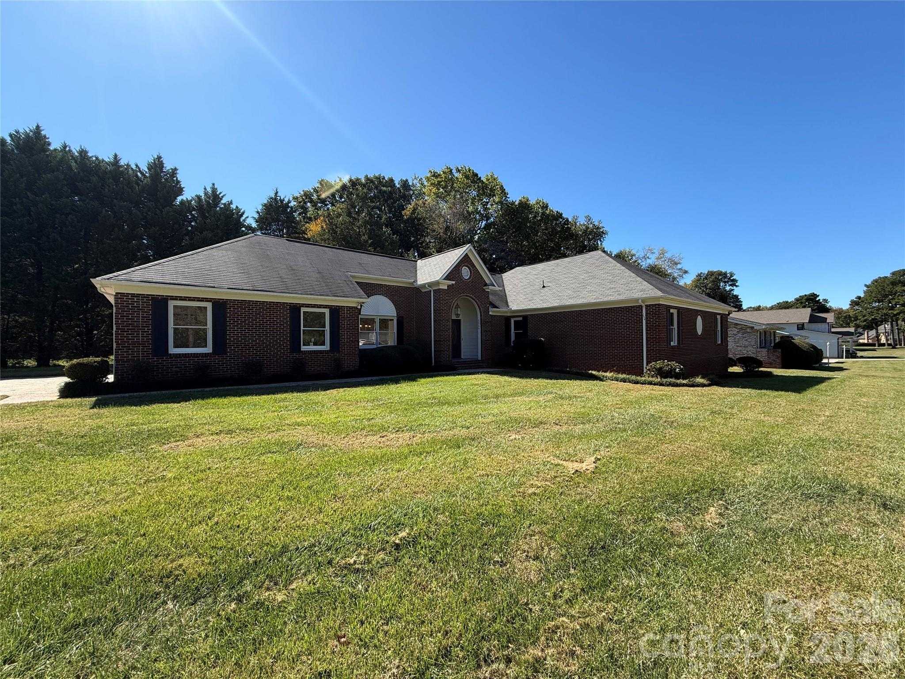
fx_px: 366
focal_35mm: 14
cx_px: 452
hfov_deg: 102.1
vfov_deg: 85.7
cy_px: 340
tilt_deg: +0.9
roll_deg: +0.2
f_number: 2.2
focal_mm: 2.22
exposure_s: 1/770
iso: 32
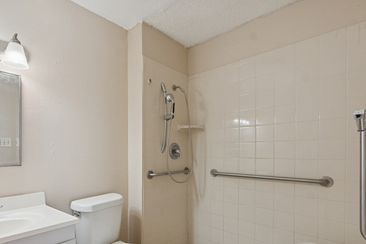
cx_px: 146
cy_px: 159
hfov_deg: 82.9
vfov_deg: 60.7
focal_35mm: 20
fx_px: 203
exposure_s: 1/13
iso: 400
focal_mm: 10
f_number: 8
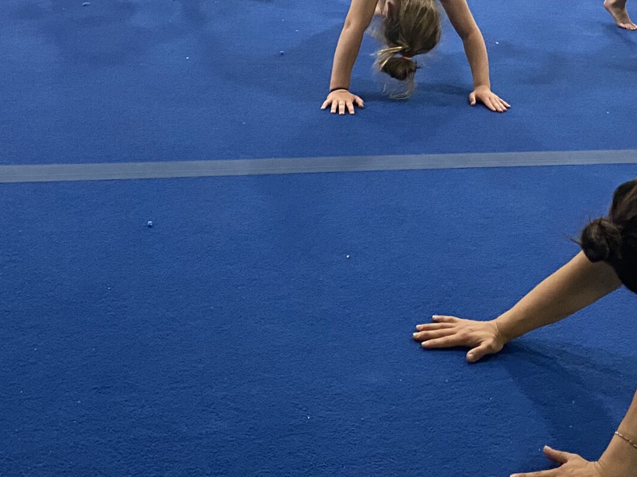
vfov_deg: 22.0
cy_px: -45
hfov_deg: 30.4
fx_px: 1159
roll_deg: -7.1
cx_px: 451
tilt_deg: -10.3
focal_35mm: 63
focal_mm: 4.25
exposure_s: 1/40
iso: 400
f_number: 1.8
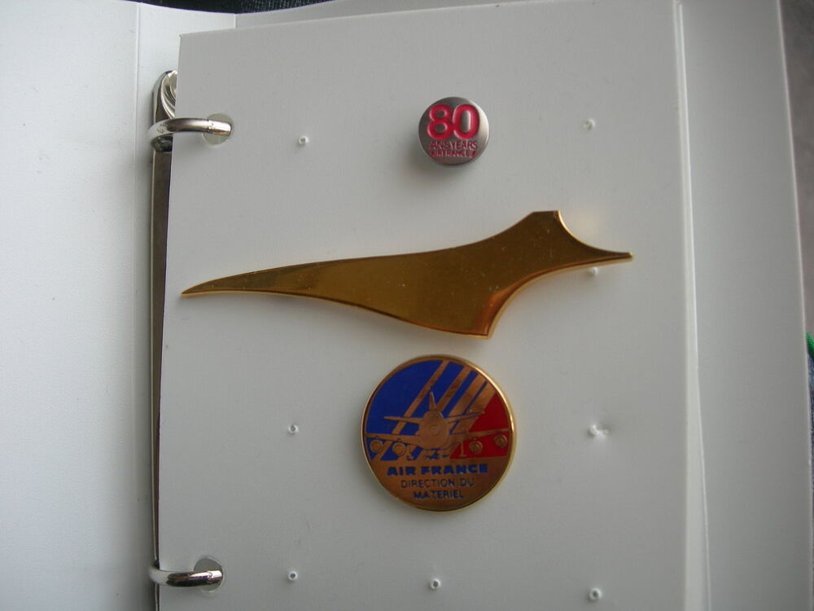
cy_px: 306
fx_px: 894
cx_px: 407
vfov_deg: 37.7
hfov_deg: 49.0
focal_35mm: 38
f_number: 2.8
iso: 50
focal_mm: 7.8
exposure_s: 1/45.6
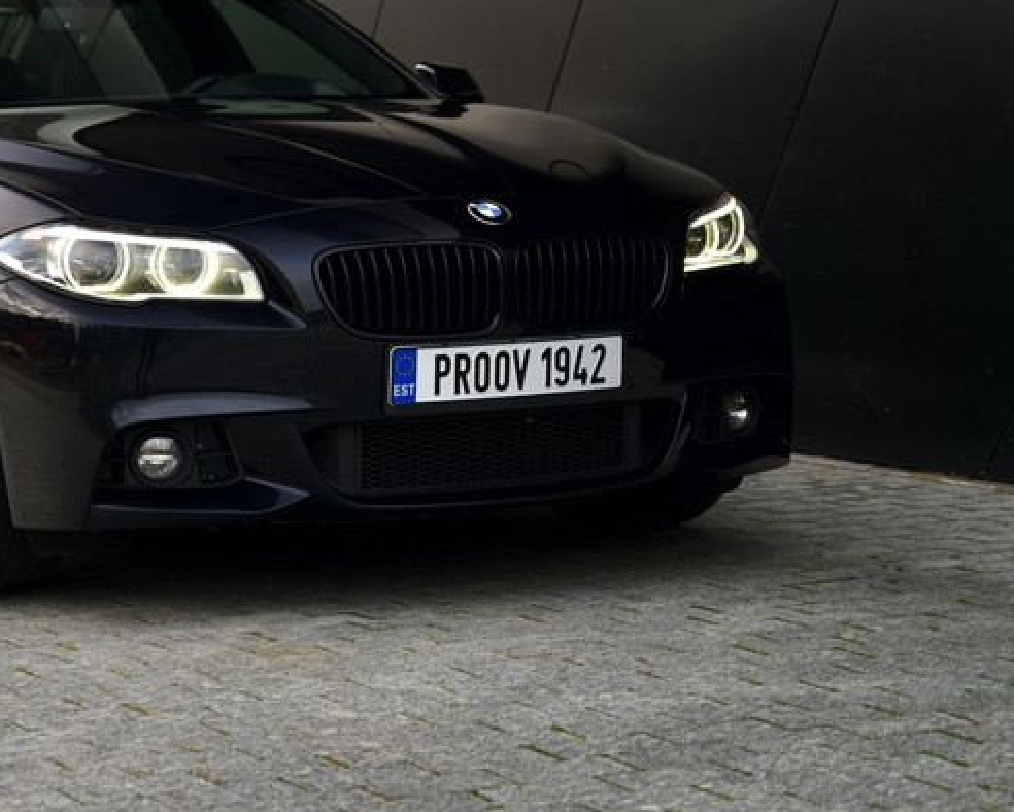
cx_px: 175
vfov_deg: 16.7
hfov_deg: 20.5
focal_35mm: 92
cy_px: 248
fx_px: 2762
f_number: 2.8
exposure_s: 1/125
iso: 400
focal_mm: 51
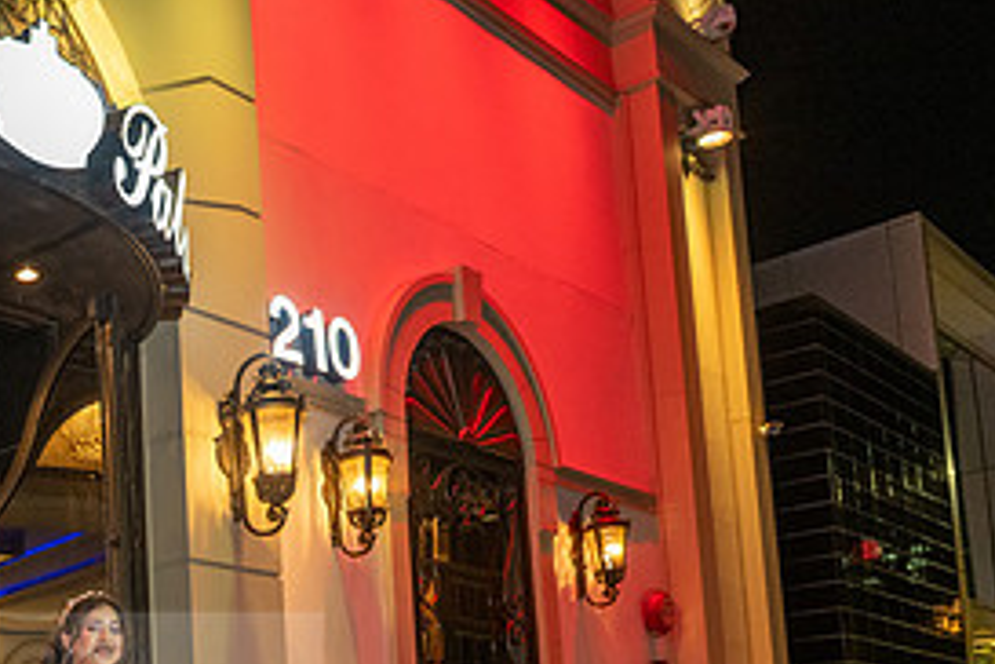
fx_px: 1409
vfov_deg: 24.9
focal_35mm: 51
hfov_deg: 35.4
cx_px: 15
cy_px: 699
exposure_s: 1/125
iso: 1600
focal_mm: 24
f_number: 4.5
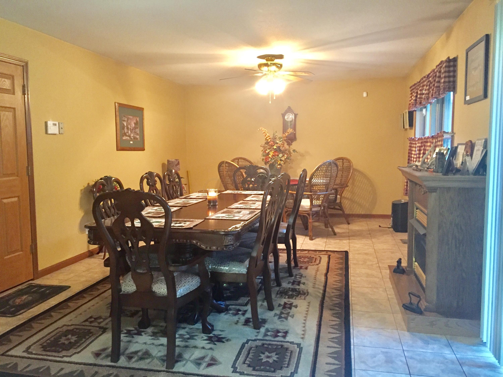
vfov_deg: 48.2
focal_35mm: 29
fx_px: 421
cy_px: 188
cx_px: 252
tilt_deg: -6.2
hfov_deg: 61.7
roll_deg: +0.3
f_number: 2.2
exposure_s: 1/15
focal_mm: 4.15
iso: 250
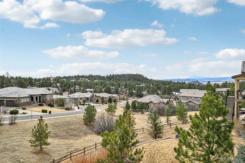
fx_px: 204
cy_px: 82
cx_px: 122
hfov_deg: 61.9
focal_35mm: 30
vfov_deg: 43.6
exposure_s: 1/80
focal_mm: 30
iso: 64
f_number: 11
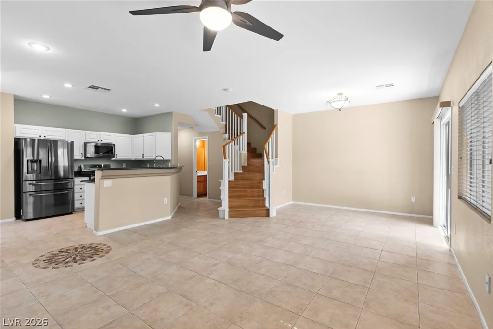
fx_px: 233
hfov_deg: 93.3
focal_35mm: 17
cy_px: 164
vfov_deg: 70.5
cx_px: 246
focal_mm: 17
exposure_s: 1/5
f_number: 8
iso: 400
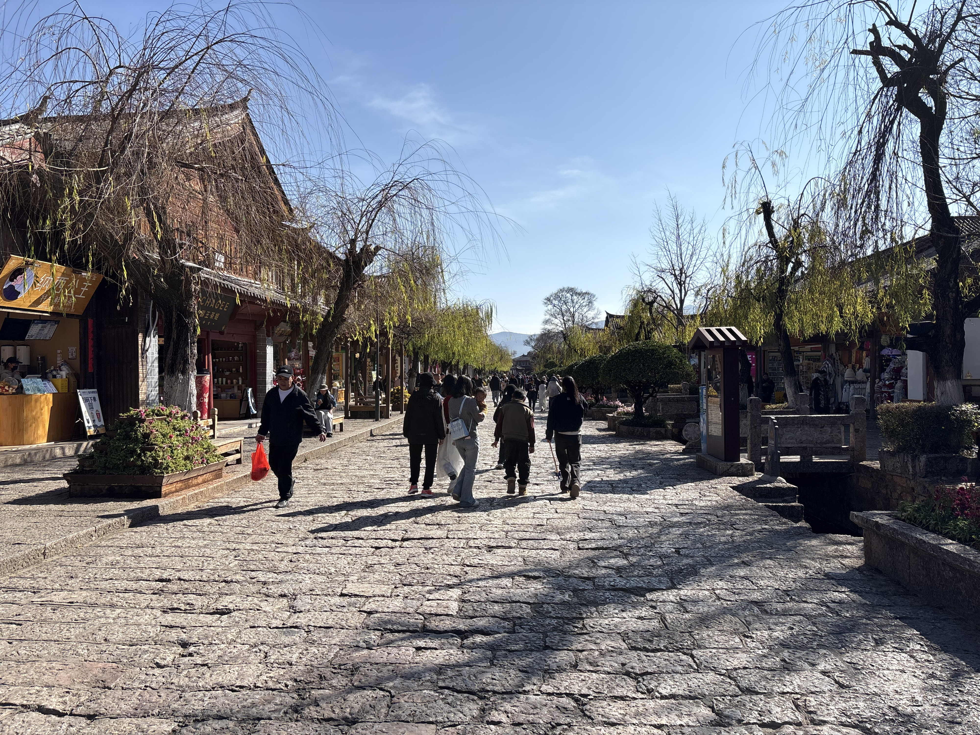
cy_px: 368
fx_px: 736
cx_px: 490
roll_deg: +0.5
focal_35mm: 26
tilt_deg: +0.0
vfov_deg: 53.1
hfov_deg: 67.3
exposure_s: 1/3831
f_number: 1.6
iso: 50
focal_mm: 5.96
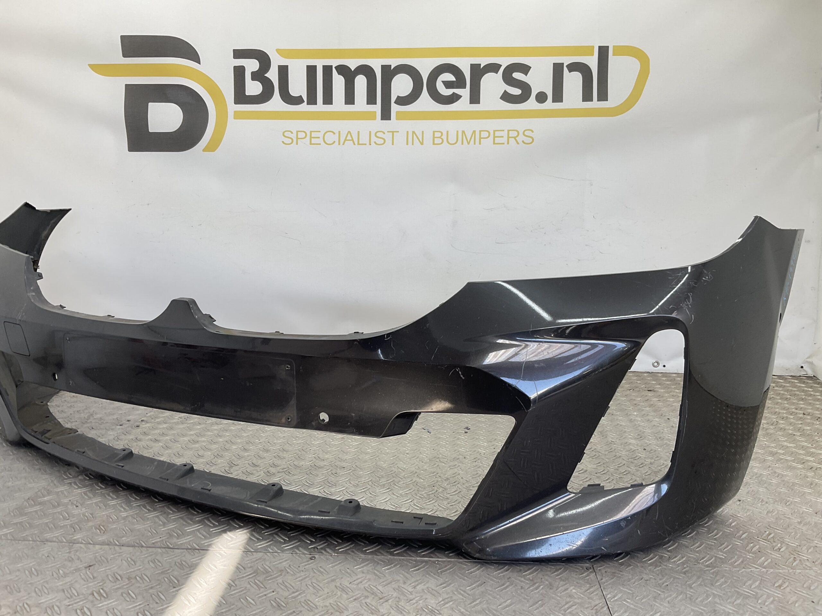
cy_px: 308
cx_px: 411
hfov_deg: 61.7
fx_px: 689
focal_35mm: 29
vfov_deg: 48.2
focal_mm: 3
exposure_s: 1/136
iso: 16
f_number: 1.8
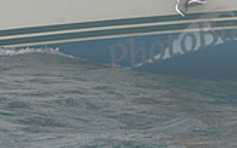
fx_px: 2284
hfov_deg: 5.9
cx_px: 382
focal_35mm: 354
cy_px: -58
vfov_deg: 3.7
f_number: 9
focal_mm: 100
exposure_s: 1/800
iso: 250
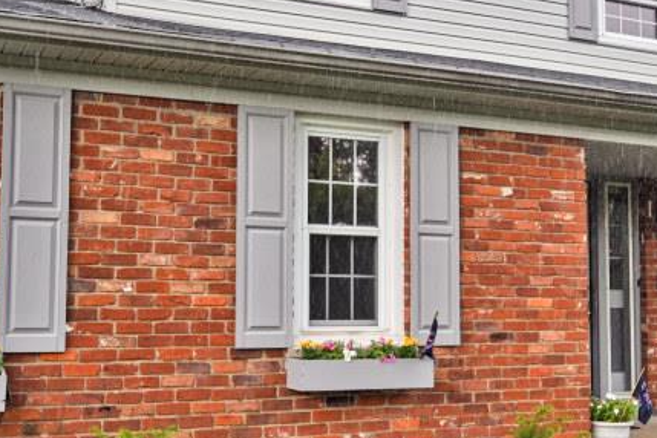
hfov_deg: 39.1
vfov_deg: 26.6
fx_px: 926
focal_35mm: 51
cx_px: 331
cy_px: 234
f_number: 4
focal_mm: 14.5
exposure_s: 1/250
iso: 250
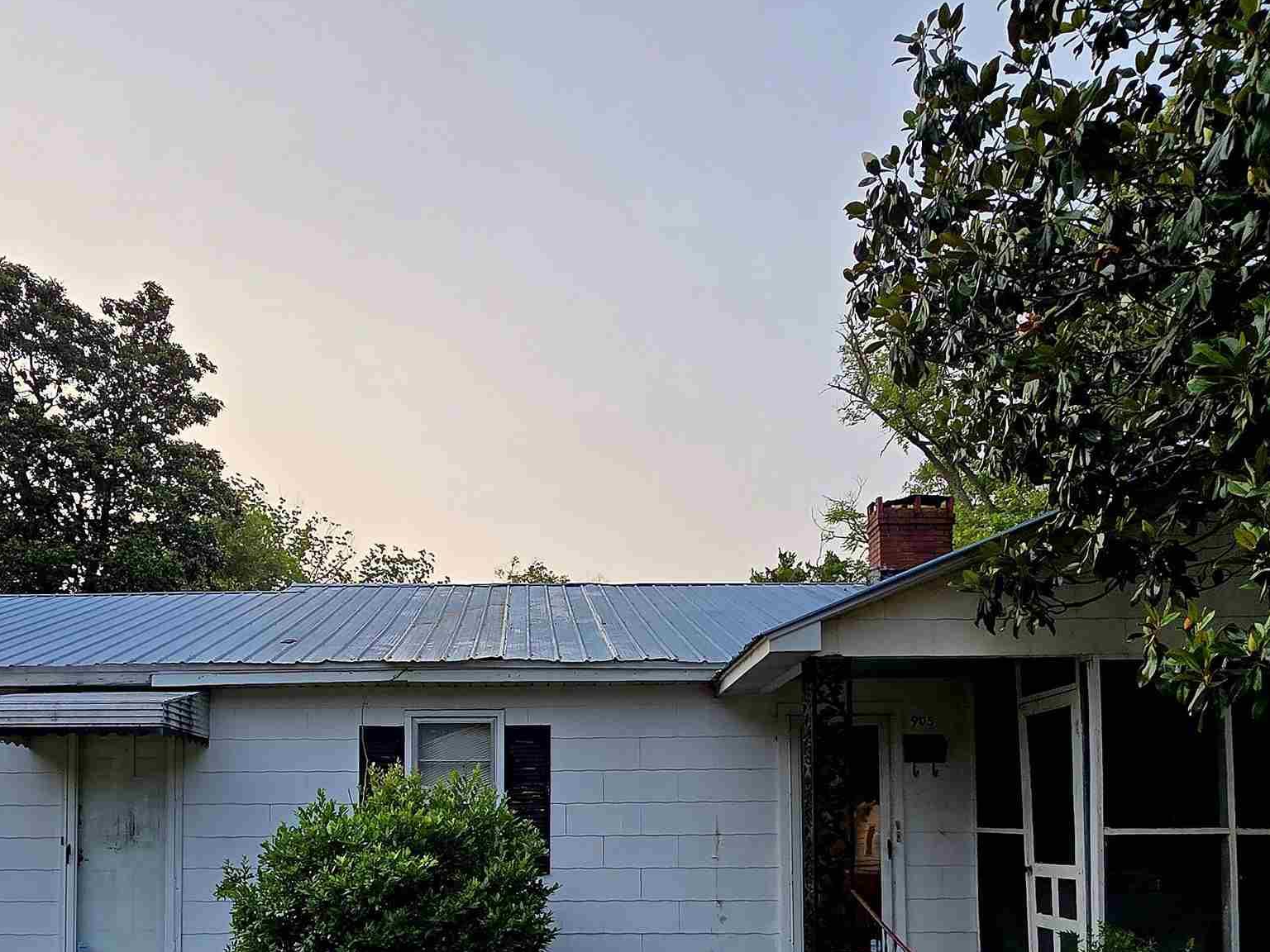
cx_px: 500
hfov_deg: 66.6
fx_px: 954
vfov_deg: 49.0
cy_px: 802
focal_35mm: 26
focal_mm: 2.2
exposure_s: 1/1111
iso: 50
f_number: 2.2
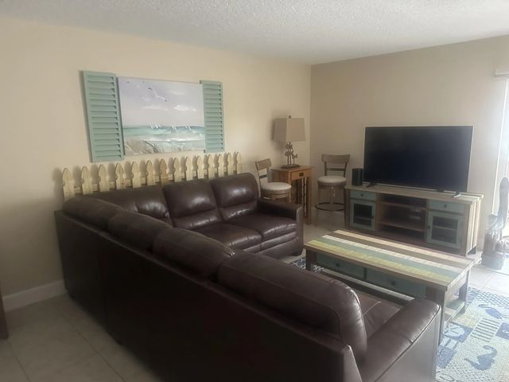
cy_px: 191
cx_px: 254
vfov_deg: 56.8
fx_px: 353
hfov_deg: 71.6
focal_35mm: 24
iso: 1000
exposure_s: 1/51
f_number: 1.78
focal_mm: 6.86
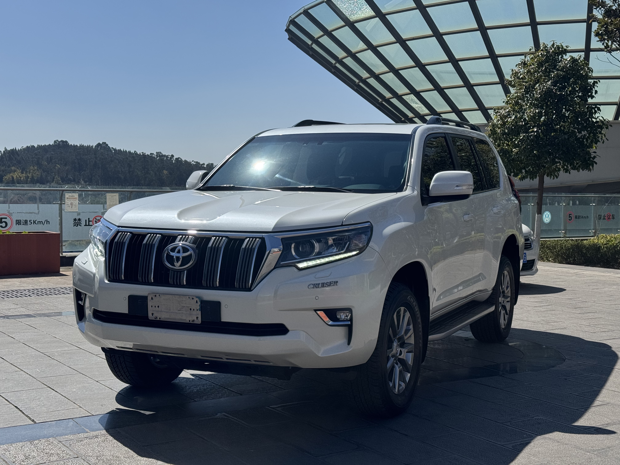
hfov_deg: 39.7
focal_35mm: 48
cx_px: 310
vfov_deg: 30.3
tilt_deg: -2.2
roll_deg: -0.3
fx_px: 860
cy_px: 232
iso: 64
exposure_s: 1/9009
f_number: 1.78
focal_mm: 6.76
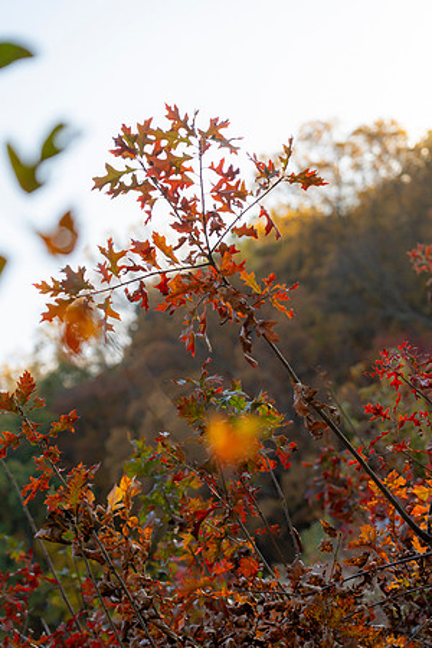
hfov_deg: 13.0
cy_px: 324
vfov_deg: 19.5
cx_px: 216
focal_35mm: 105
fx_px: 1890
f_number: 4.5
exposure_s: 1/1600
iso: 800
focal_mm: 105
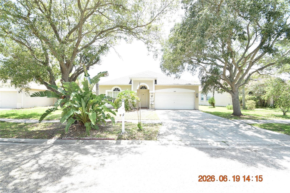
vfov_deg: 77.3
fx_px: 121
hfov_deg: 100.4
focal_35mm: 15
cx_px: 145
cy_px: 96
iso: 400
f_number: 8
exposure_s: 1/250
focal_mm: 10
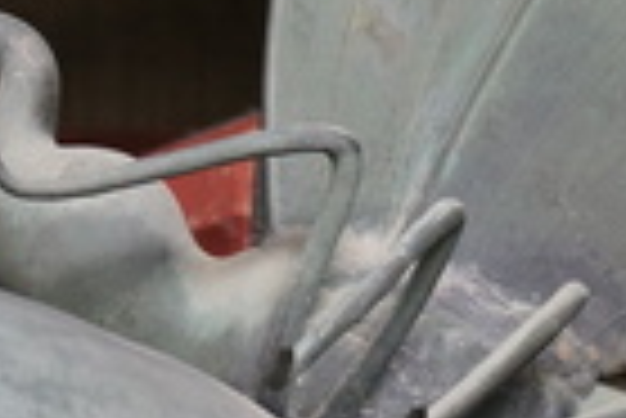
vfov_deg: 6.8
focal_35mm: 200
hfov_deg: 10.2
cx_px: 518
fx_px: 3484
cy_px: -74
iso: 1000
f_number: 5
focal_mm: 31
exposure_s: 1/60
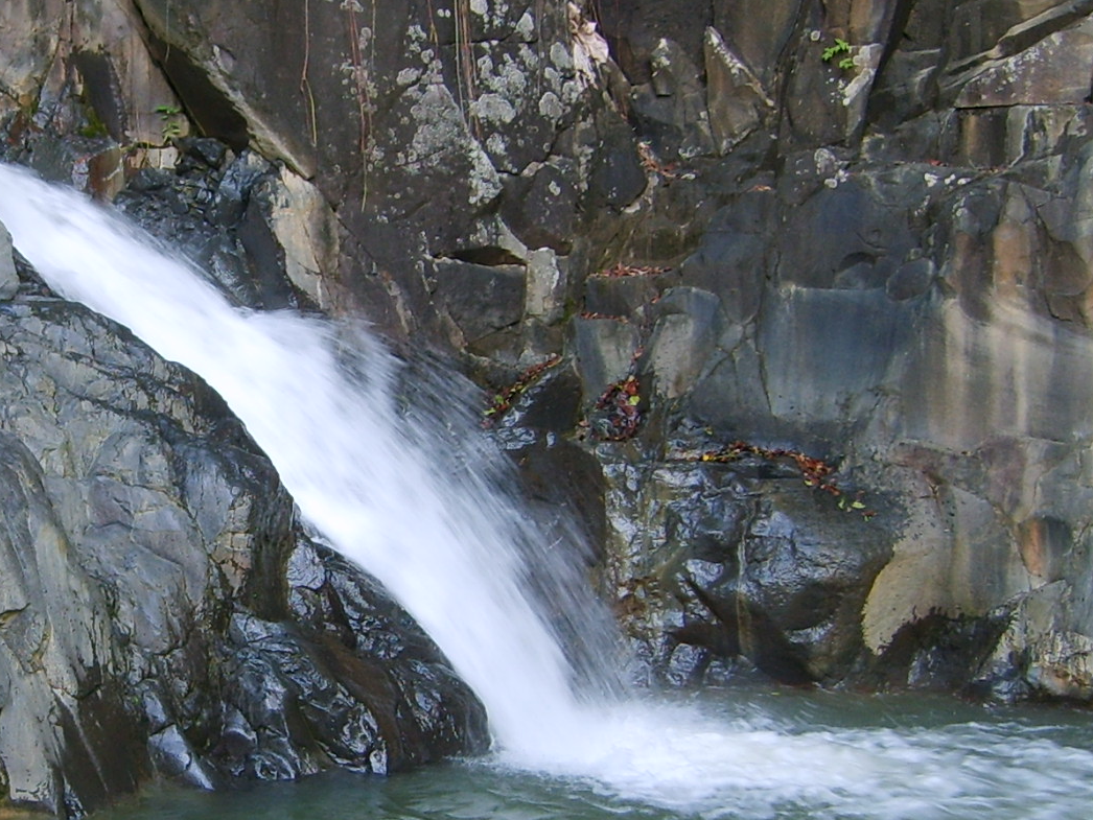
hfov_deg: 25.1
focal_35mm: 76
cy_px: 458
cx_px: 188
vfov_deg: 19.4
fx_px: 2400
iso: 54
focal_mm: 5.8
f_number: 2.8
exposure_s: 1/30
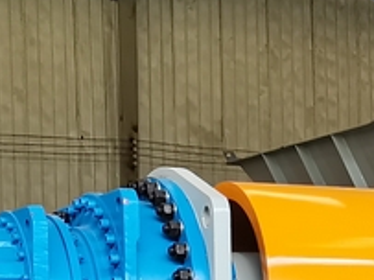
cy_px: 462
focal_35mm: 154
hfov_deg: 12.5
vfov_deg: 9.3
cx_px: 450
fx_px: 1663
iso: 200
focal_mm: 5.58
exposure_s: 1/100
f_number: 1.8
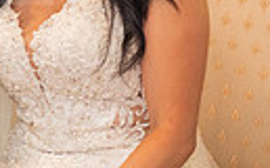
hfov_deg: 7.3
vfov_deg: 4.6
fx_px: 2093
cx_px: -123
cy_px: -45
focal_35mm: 285
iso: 1250
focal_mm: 62
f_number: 3.5
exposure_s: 1/125
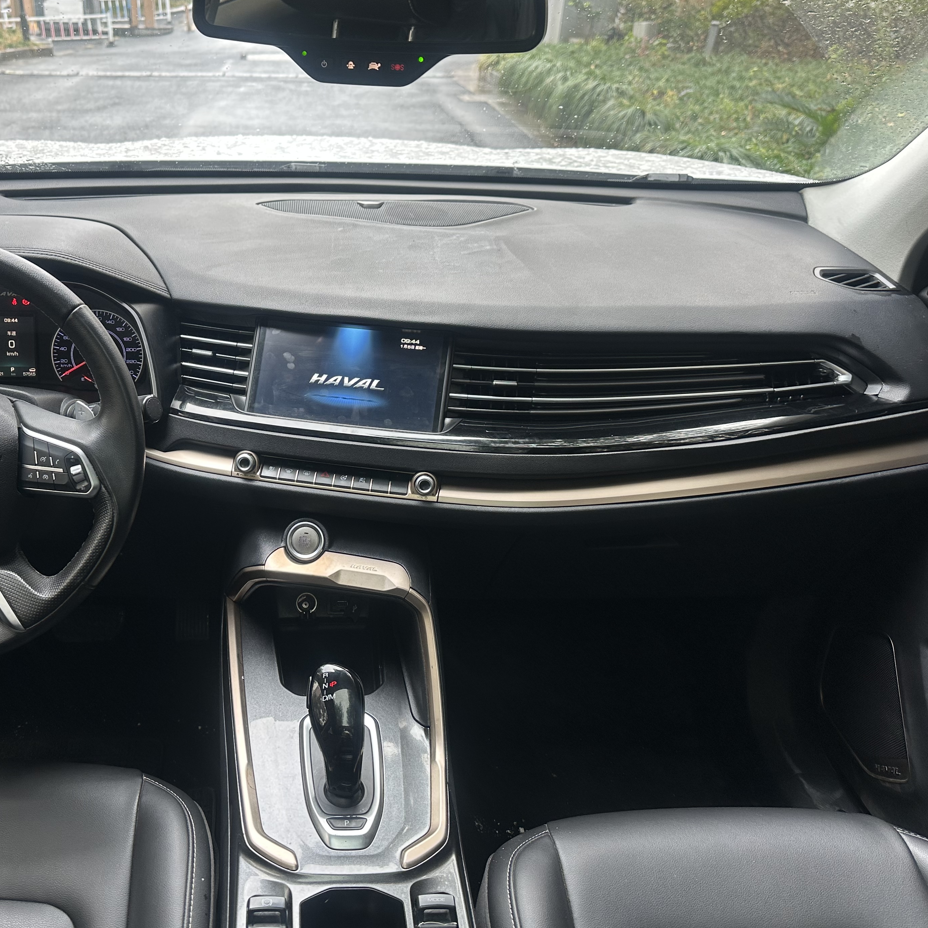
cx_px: 309
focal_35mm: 31
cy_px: 469
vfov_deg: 52.5
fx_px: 940
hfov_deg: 51.6
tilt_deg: -28.2
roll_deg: -1.6
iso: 100
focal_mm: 6.86
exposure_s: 1/121
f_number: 1.78
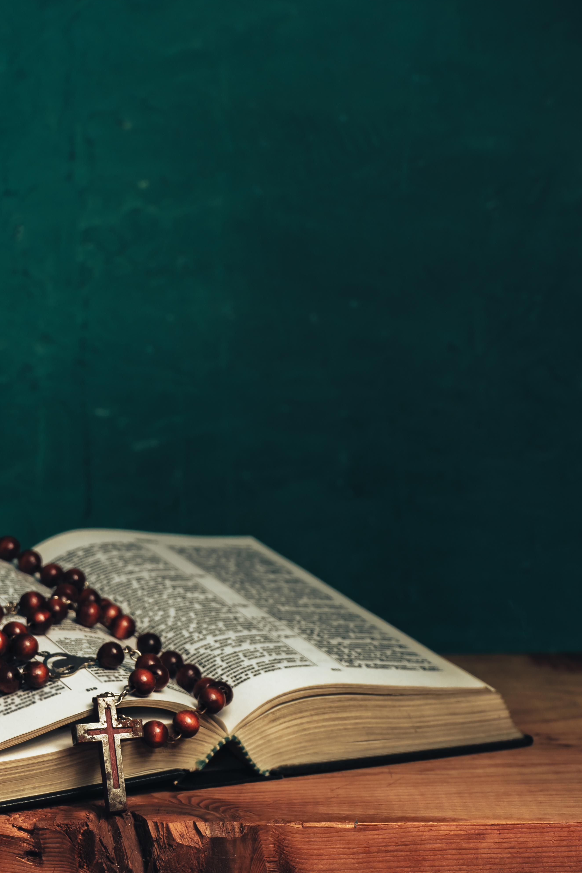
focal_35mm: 106
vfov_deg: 19.3
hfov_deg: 12.9
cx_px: 146
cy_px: 438
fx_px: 2570
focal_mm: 70
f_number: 7.1
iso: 100
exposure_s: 1/50
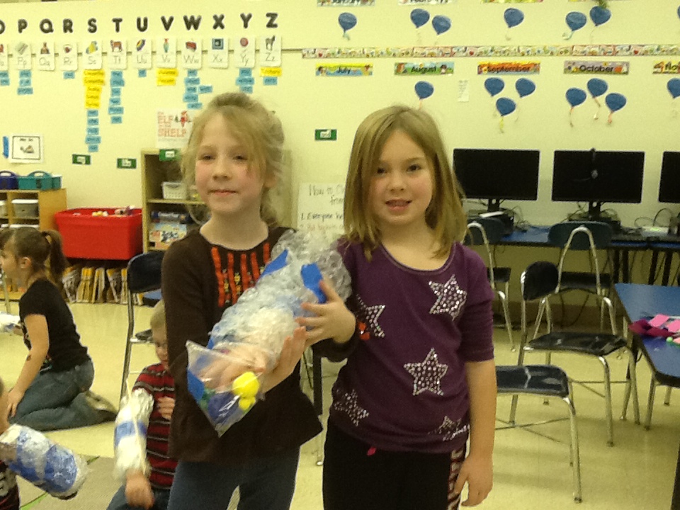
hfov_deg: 42.9
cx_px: 340
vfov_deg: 32.9
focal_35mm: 44
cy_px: 255
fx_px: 864
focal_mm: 2.03
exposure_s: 1/30
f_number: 2.4
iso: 80
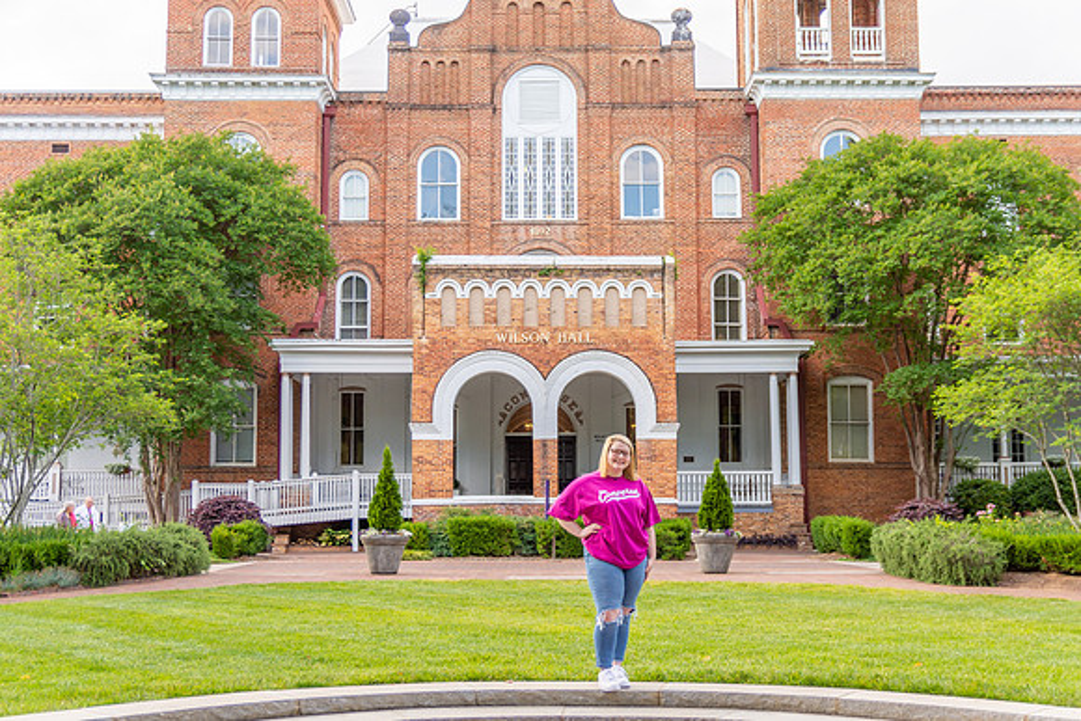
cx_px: 540
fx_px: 1335
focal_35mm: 44
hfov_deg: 44.1
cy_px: 360
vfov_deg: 30.2
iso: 100
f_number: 2.8
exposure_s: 1/320
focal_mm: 29
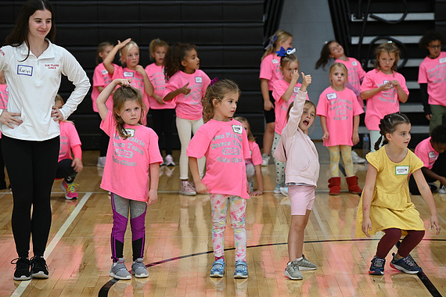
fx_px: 1511
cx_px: 226
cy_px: 147
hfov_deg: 16.8
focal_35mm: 122
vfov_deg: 11.2
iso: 800
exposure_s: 1/60
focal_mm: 120
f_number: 4
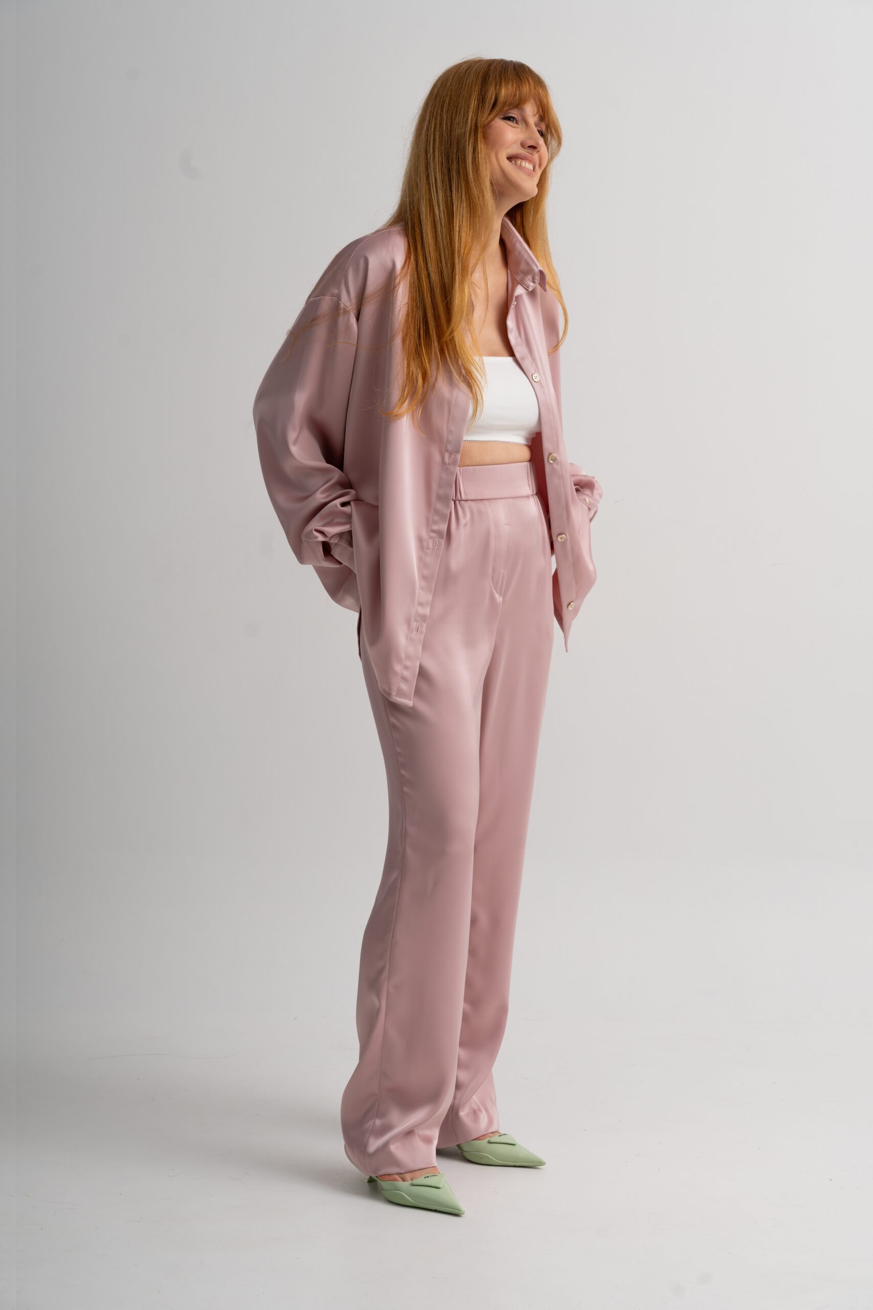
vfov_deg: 26.4
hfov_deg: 17.8
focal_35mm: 77
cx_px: 436
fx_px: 2789
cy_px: 655
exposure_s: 1/125
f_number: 8
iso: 100
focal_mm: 76.7
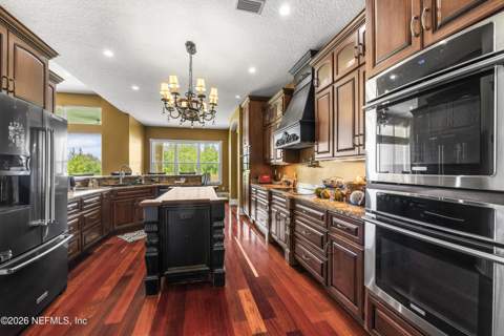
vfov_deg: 81.2
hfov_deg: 104.3
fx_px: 196
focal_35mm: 14
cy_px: 168
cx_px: 252
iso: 800
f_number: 9
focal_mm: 14
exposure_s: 1
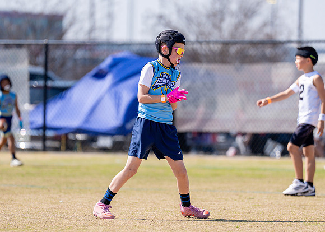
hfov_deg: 5.9
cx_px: 162
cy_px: 120
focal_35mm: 339
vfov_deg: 4.2
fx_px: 3132
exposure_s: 1/2500
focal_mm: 200
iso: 100
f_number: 2.8
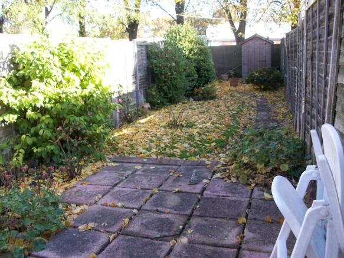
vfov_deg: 41.8
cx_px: 172
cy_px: 129
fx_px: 338
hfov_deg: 54.0
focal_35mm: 34
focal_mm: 5.7
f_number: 2.8
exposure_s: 1/82.4
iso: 64
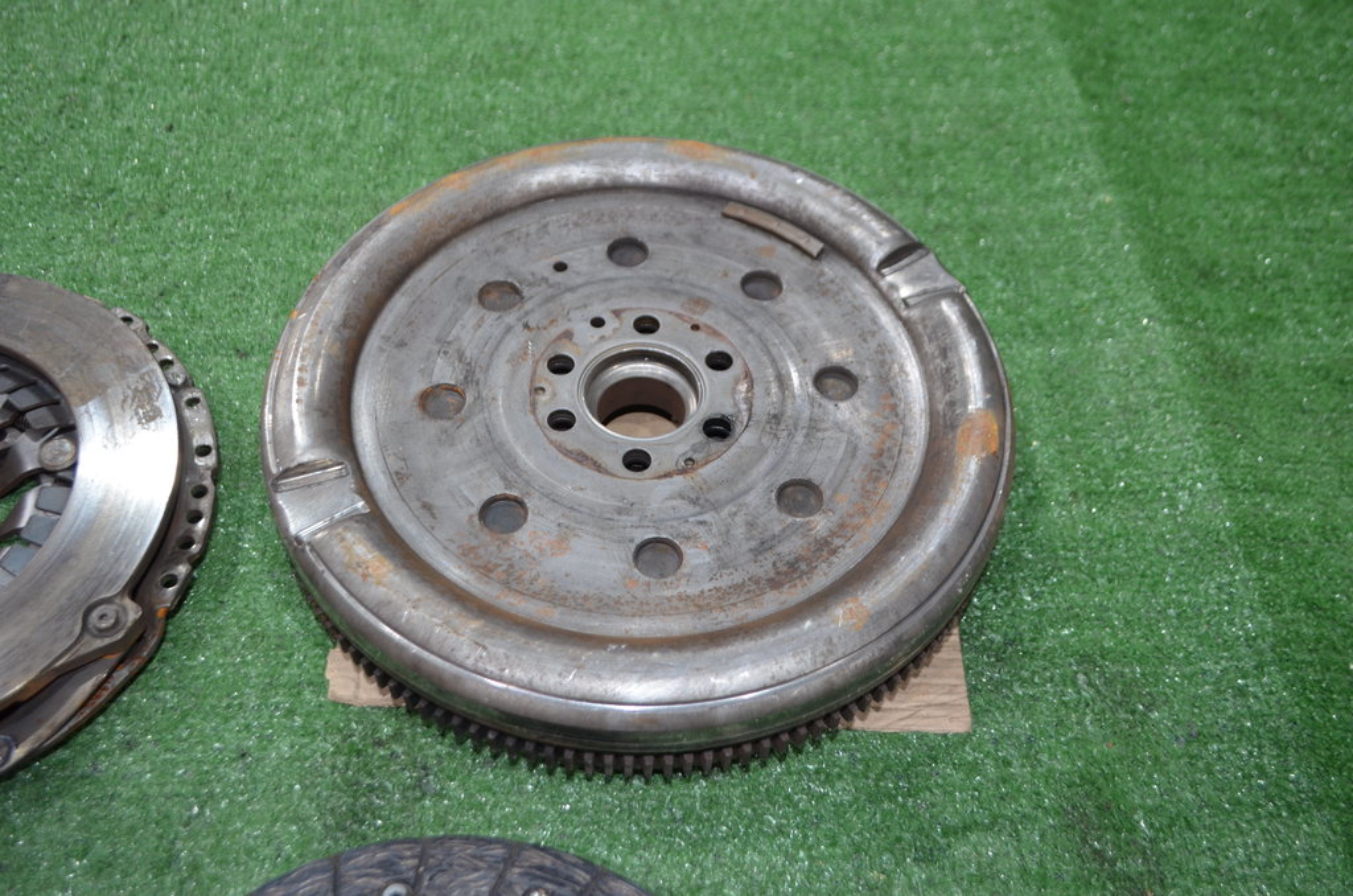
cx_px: 676
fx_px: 1350
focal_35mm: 36
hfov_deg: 53.2
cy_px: 448
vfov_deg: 36.7
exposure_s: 1/60
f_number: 4
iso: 800
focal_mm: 24
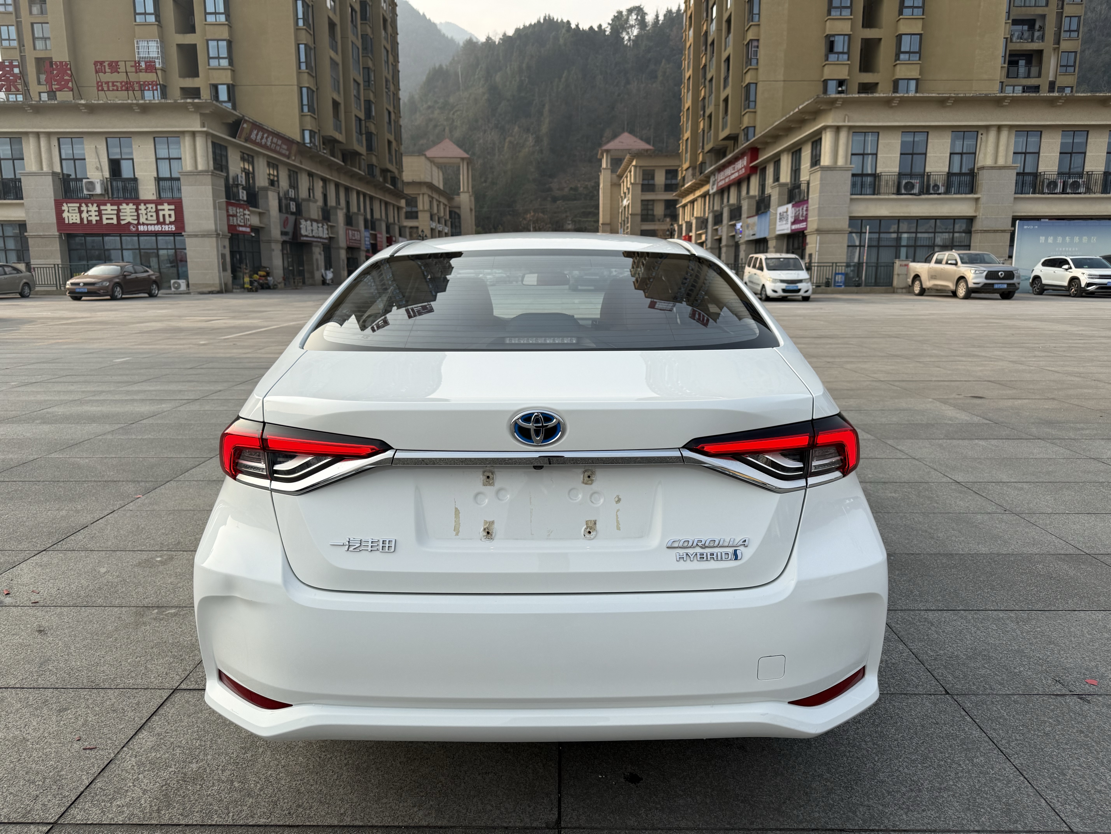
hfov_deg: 71.6
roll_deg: +1.2
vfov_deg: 56.8
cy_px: 417
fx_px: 770
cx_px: 556
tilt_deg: -8.5
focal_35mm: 24
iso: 80
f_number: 1.78
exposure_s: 1/2801
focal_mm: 6.76
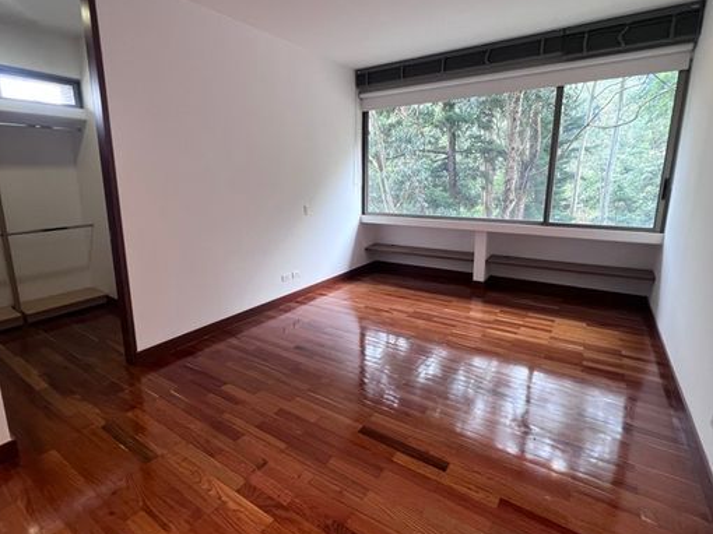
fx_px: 350
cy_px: 253
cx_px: 332
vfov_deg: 74.6
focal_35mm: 17
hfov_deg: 90.9
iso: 125
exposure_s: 1/120
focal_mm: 1.57
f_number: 1.8
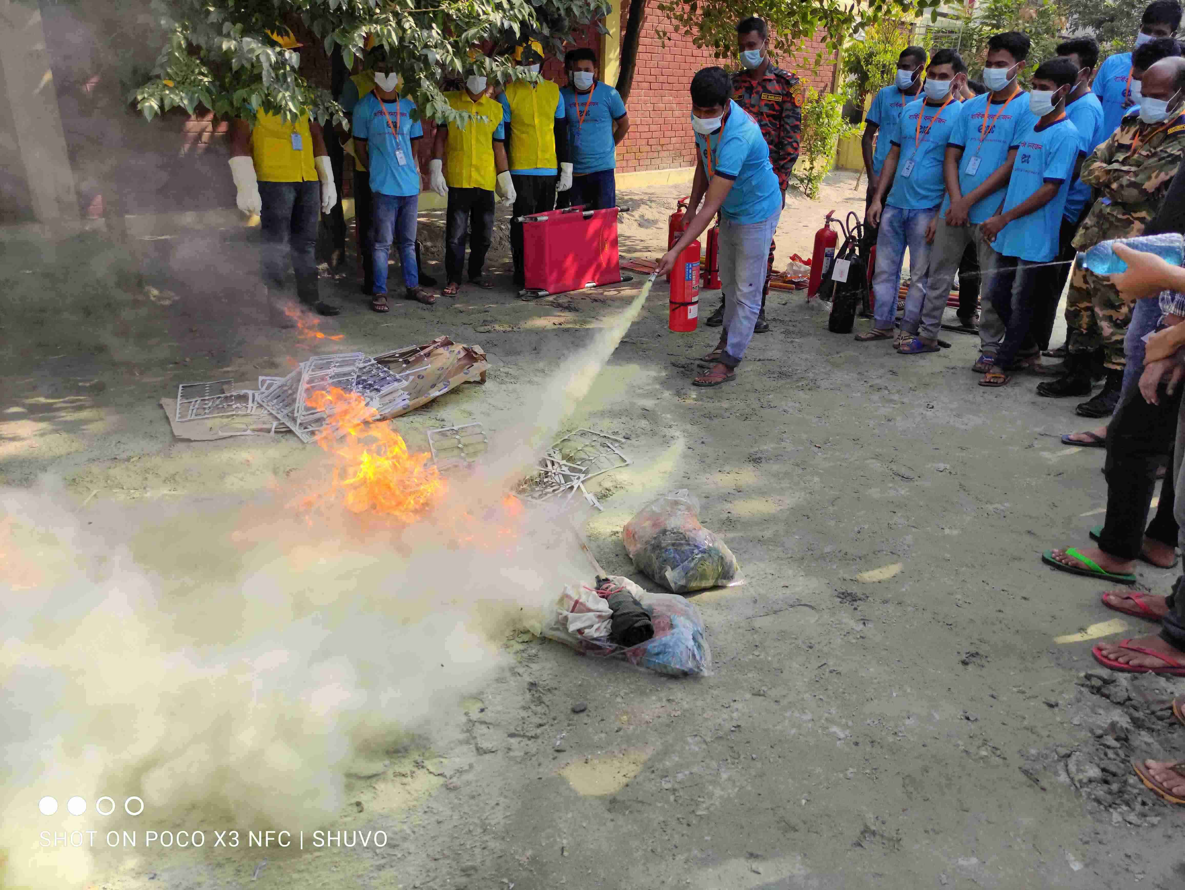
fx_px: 856
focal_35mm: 25
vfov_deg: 54.9
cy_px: 445
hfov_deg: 69.4
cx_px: 592
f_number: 1.89
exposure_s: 1/725
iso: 100
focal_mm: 5.43
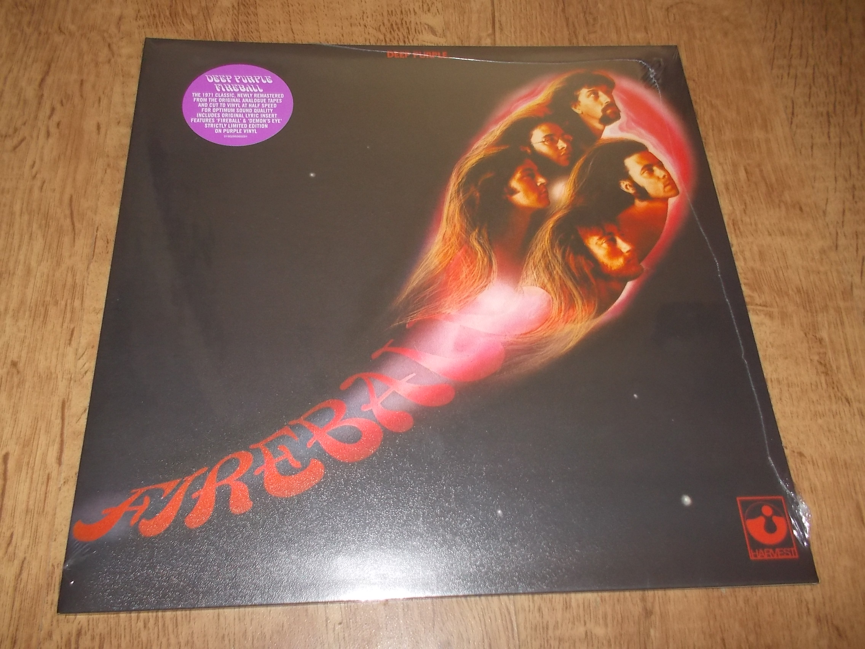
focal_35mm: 29
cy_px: 324
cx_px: 432
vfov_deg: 48.2
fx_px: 725
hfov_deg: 61.7
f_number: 3.3
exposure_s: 1/30
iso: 200
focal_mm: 4.1
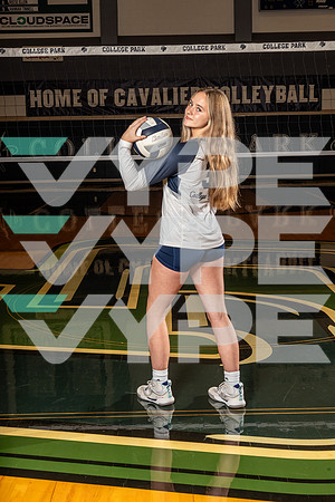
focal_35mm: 52
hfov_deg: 26.0
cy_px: 251
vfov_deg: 38.2
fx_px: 726
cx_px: 168
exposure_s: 1/250
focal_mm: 52
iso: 640
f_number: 11
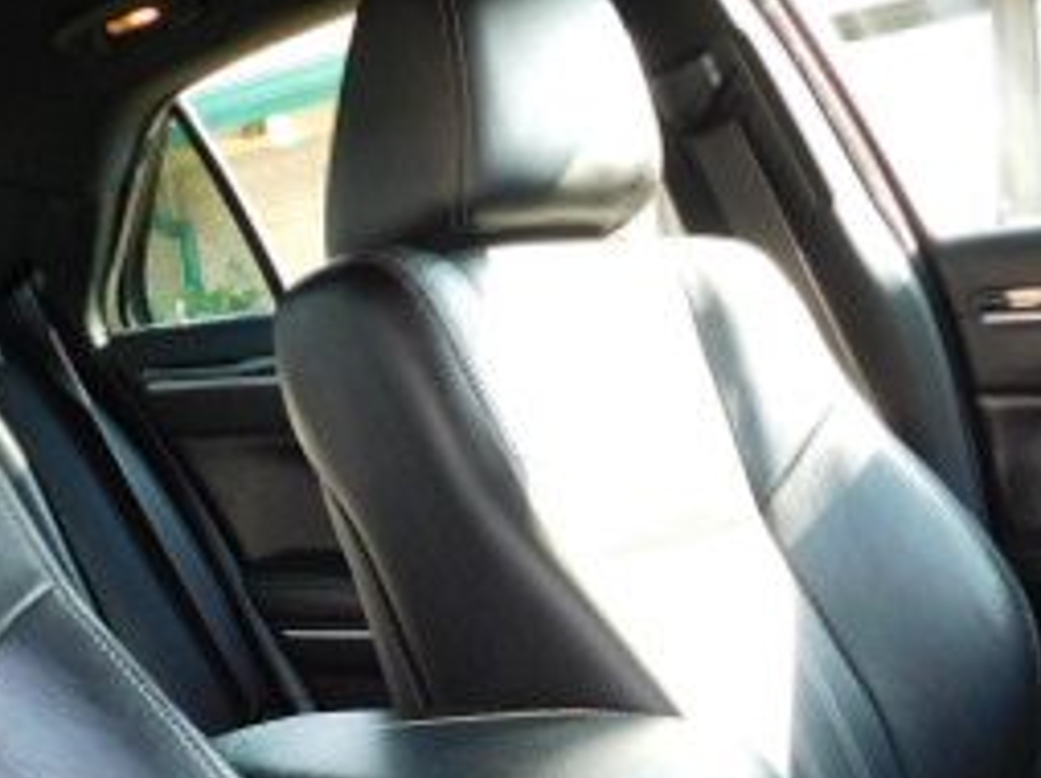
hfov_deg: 32.5
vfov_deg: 24.5
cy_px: 684
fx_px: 1743
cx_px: 238
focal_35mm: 58
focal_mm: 4
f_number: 3
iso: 125
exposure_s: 1/50
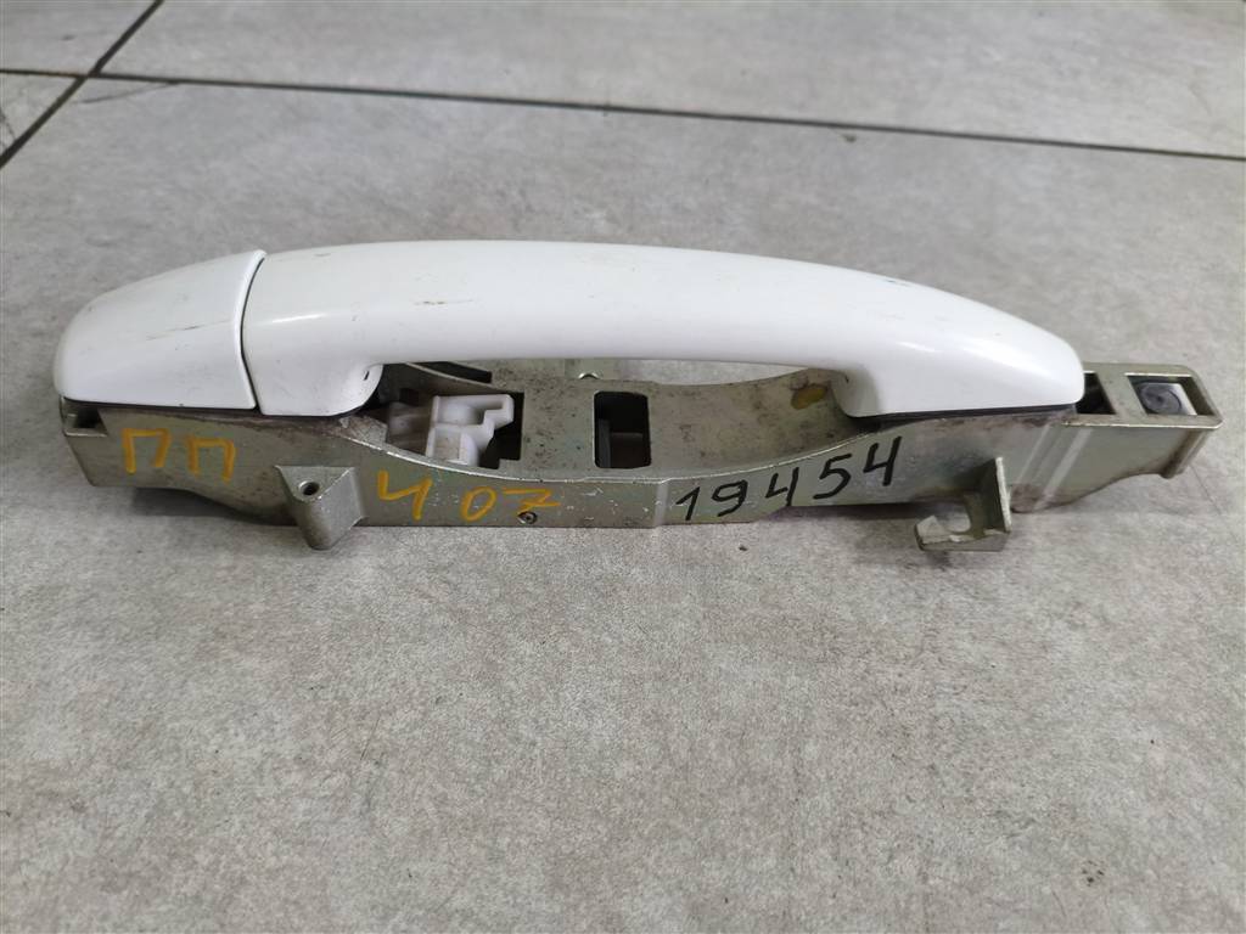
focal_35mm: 26
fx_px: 936
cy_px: 467
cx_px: 623
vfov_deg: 53.1
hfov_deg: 67.3
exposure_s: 1/50
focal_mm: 4.94
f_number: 1.5
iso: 640
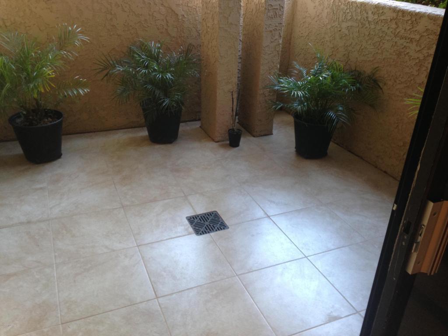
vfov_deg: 42.9
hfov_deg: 55.4
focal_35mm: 33
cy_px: 168
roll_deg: -1.9
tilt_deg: -28.1
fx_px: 427
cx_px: 224
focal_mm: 4.12
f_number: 2.4
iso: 100
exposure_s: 1/20
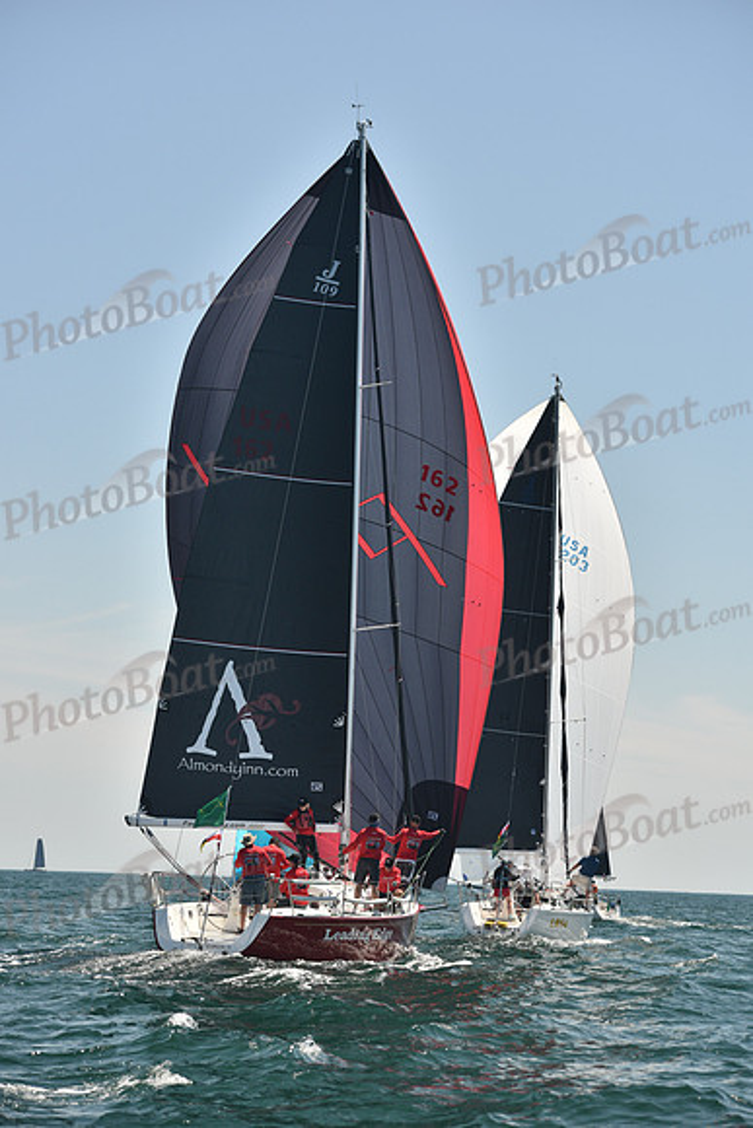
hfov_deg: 14.4
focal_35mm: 95
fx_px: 2979
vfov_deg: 21.5
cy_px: 564
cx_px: 376
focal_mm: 95
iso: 320
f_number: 5.6
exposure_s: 1/1000
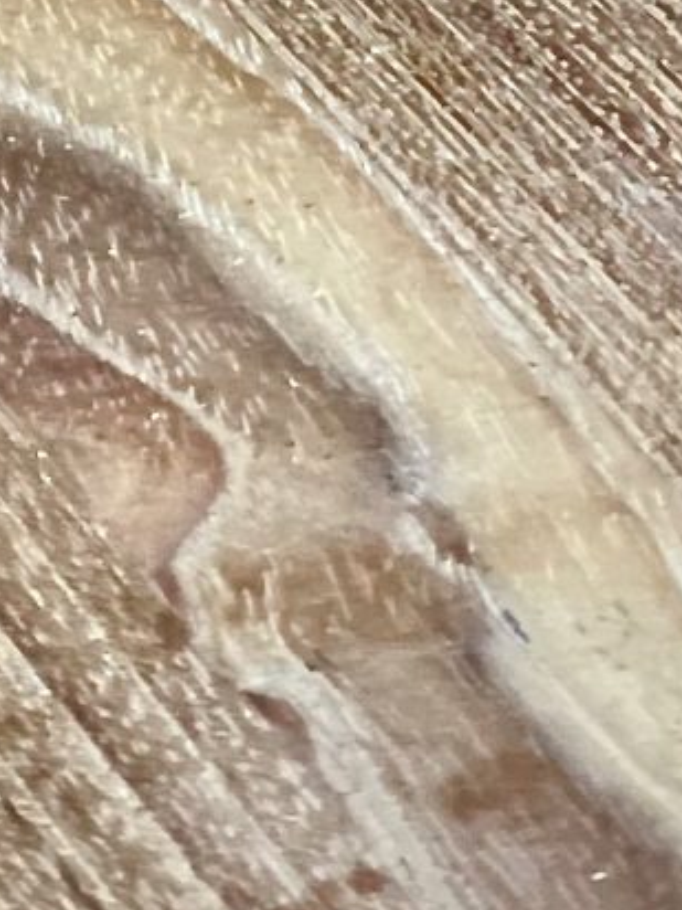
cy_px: -1007
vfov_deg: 4.1
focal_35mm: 478
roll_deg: +2.2
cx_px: -969
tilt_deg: -20.1
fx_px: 12557
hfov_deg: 3.1
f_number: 2.8
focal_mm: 9
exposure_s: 1/40
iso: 250
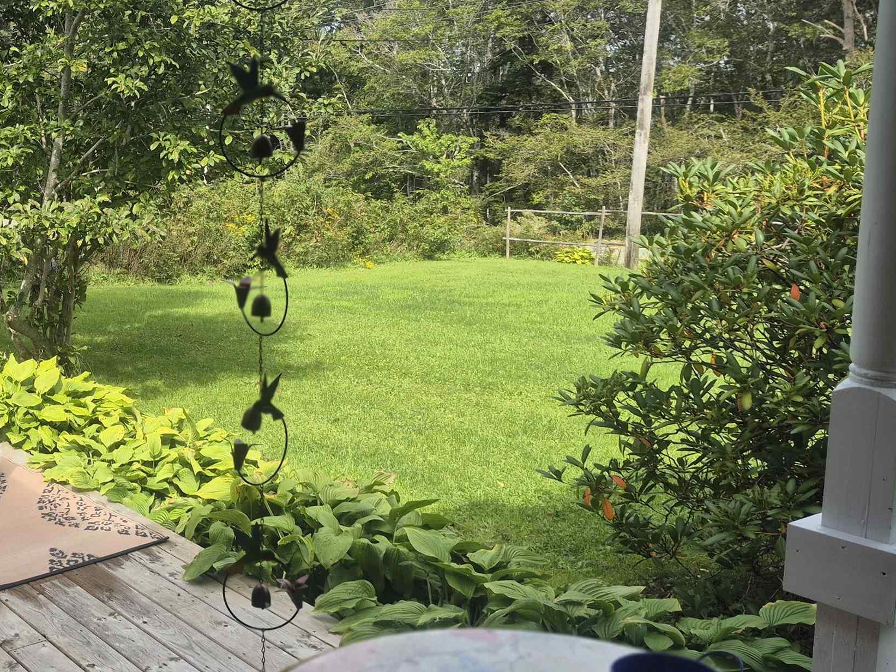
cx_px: 106
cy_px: 297
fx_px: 1113
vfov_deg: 33.6
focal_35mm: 43
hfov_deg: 40.8
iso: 25
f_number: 1.8
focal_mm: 5.4
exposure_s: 1/920
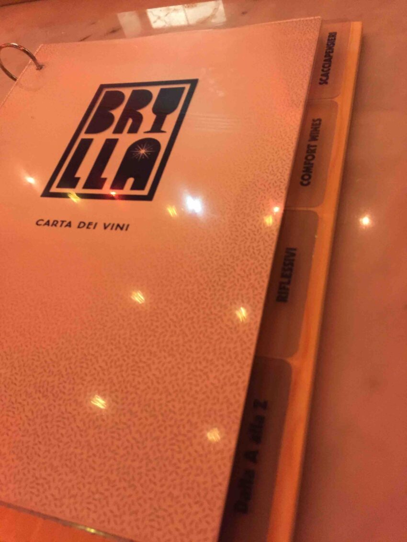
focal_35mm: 29
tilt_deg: -53.3
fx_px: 455
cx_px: 204
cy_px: 271
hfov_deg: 48.2
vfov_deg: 61.7
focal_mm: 4.15
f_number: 2.2
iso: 320
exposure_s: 1/17
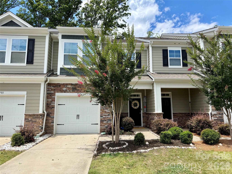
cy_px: 87
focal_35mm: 24
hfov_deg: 71.6
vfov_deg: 56.8
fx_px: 161
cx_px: 116
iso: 100
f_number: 1.78
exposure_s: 1/4673
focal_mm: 6.76
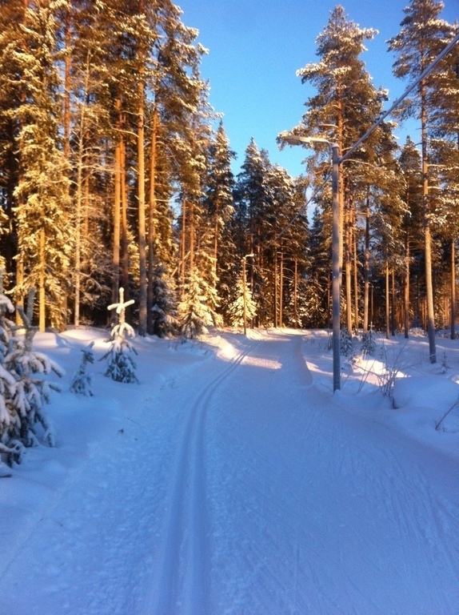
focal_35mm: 35
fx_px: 620
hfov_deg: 40.6
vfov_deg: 52.7
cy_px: 308
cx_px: 230
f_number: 2.8
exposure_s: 1/247
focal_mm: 3.85
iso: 80
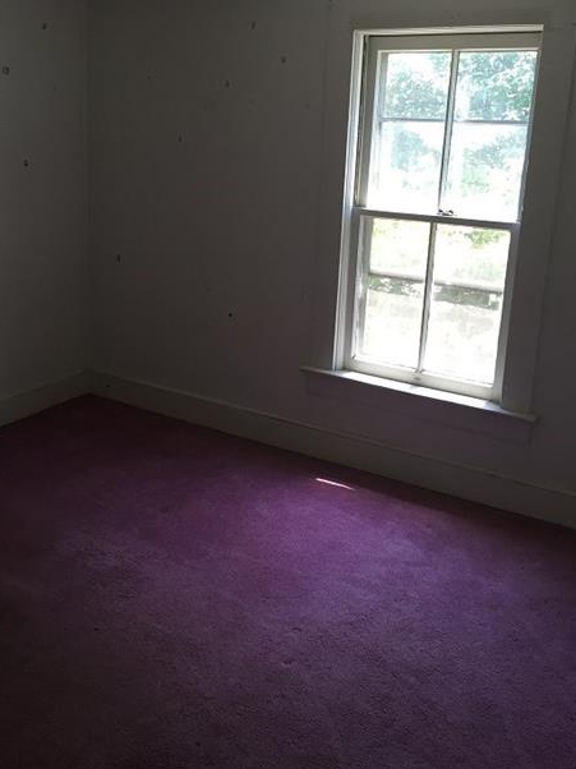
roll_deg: -2.3
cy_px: 367
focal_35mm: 37
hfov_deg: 38.6
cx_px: 278
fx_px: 821
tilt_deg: -14.2
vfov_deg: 50.1
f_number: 2.2
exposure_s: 1/40
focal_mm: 4.15
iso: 32
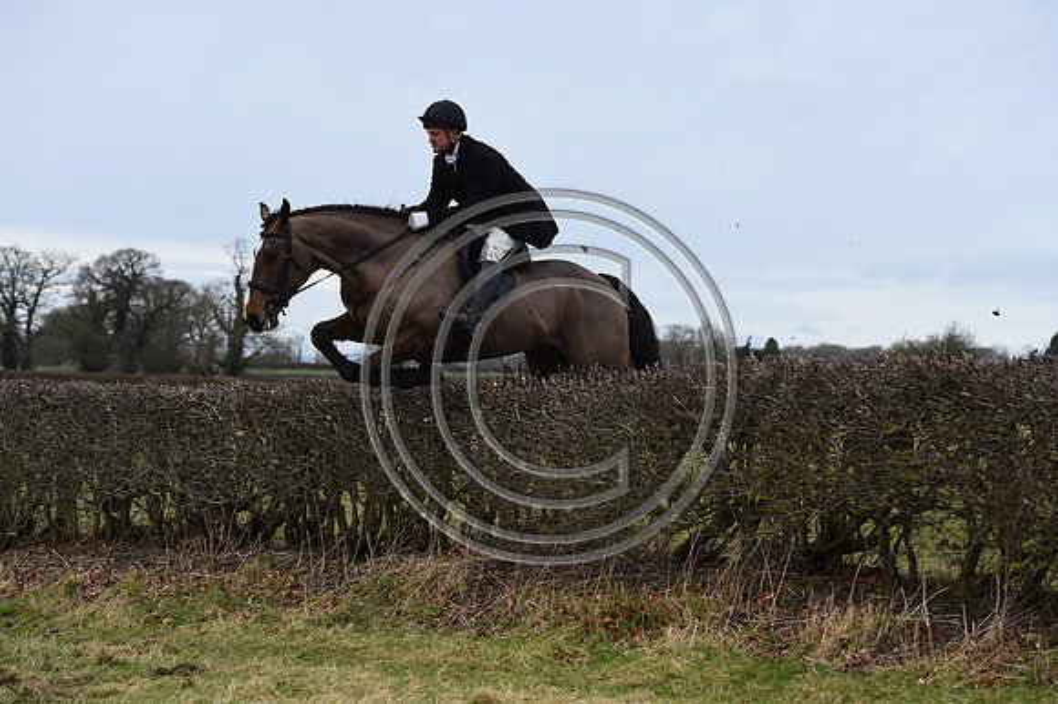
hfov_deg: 20.4
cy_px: 352
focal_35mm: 100
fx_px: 2937
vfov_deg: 13.7
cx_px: 529
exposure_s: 1/1250
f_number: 5.6
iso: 720
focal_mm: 100
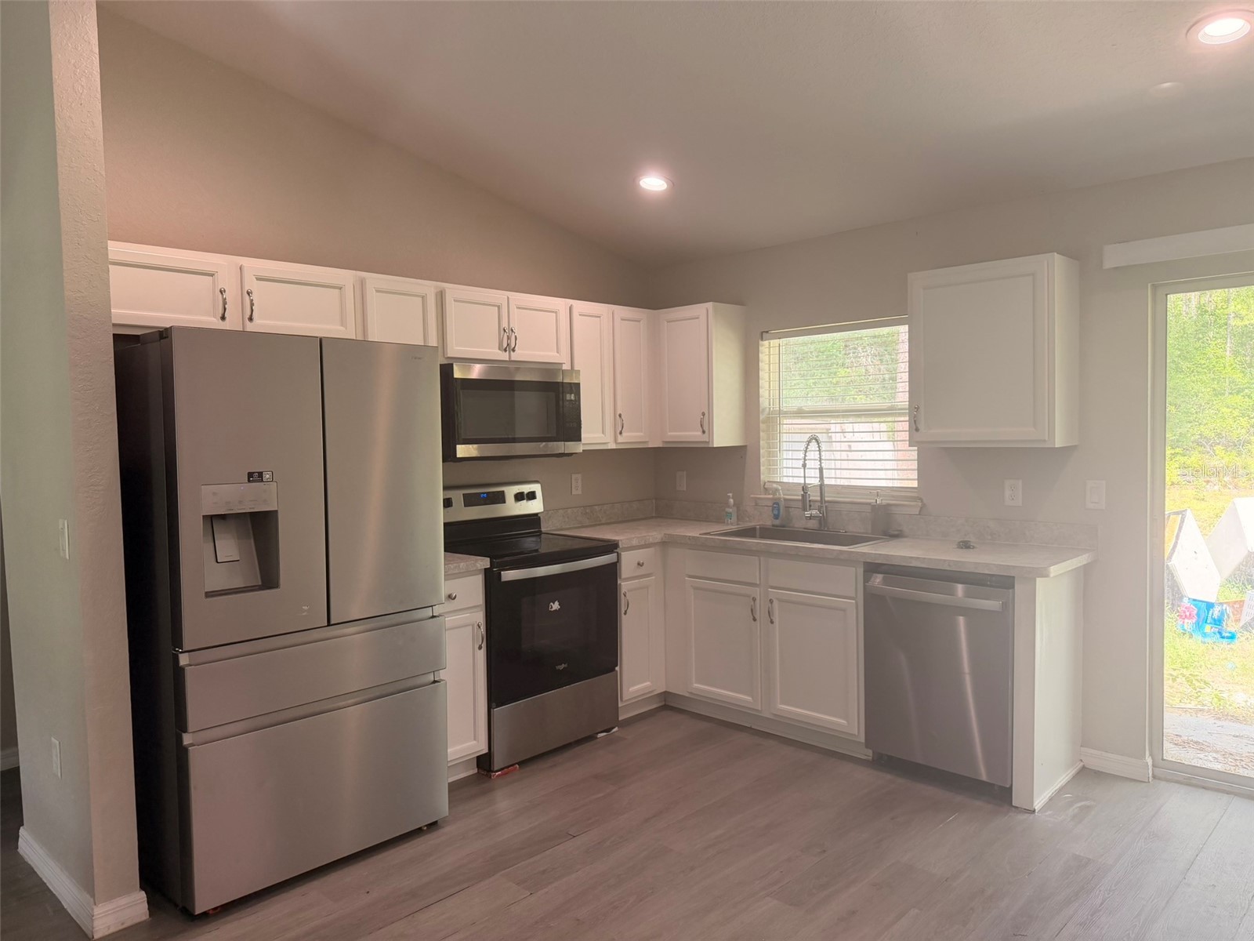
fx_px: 869
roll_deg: +1.5
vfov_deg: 56.8
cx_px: 627
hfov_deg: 71.6
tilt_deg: -3.4
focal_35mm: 24
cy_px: 470
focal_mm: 6.76
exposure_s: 1/170
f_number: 1.78
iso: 200
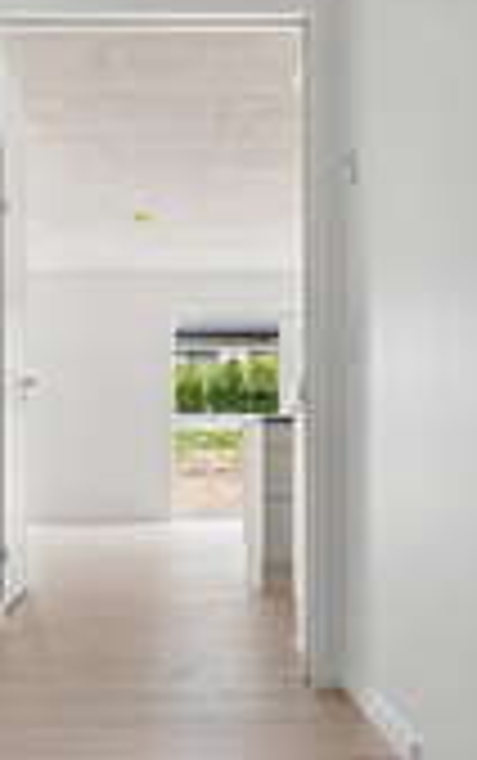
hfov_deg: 28.8
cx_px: 144
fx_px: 918
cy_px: 454
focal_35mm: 44
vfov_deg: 44.8
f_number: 9
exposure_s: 1/40
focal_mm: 17.5
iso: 640
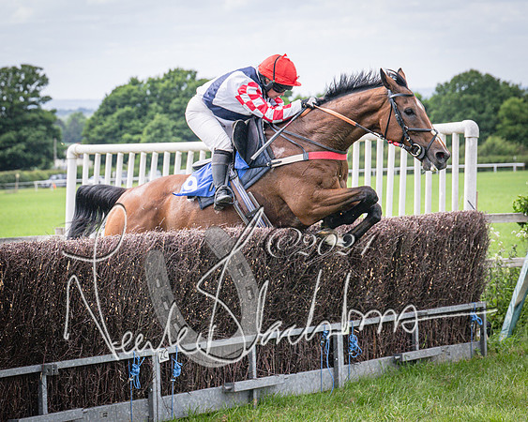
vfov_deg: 11.0
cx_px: 149
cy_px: 146
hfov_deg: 13.7
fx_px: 2189
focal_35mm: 140
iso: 400
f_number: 4
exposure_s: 1/2000
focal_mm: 70
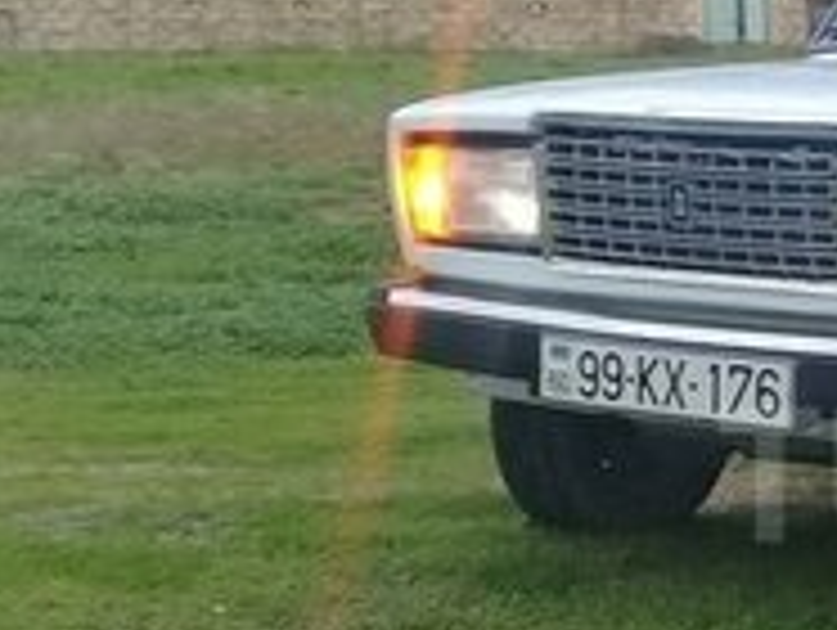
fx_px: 2663
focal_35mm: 110
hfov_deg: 16.6
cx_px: 1179
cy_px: 475
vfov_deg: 13.4
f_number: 2.2
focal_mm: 3.3
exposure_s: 1/33
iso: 80
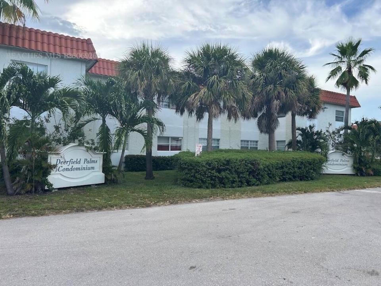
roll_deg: -0.8
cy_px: 143
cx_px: 190
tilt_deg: +1.9
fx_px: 286
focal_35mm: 26
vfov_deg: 53.1
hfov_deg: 67.3
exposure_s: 1/1266
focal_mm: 5.7
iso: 50
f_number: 1.5
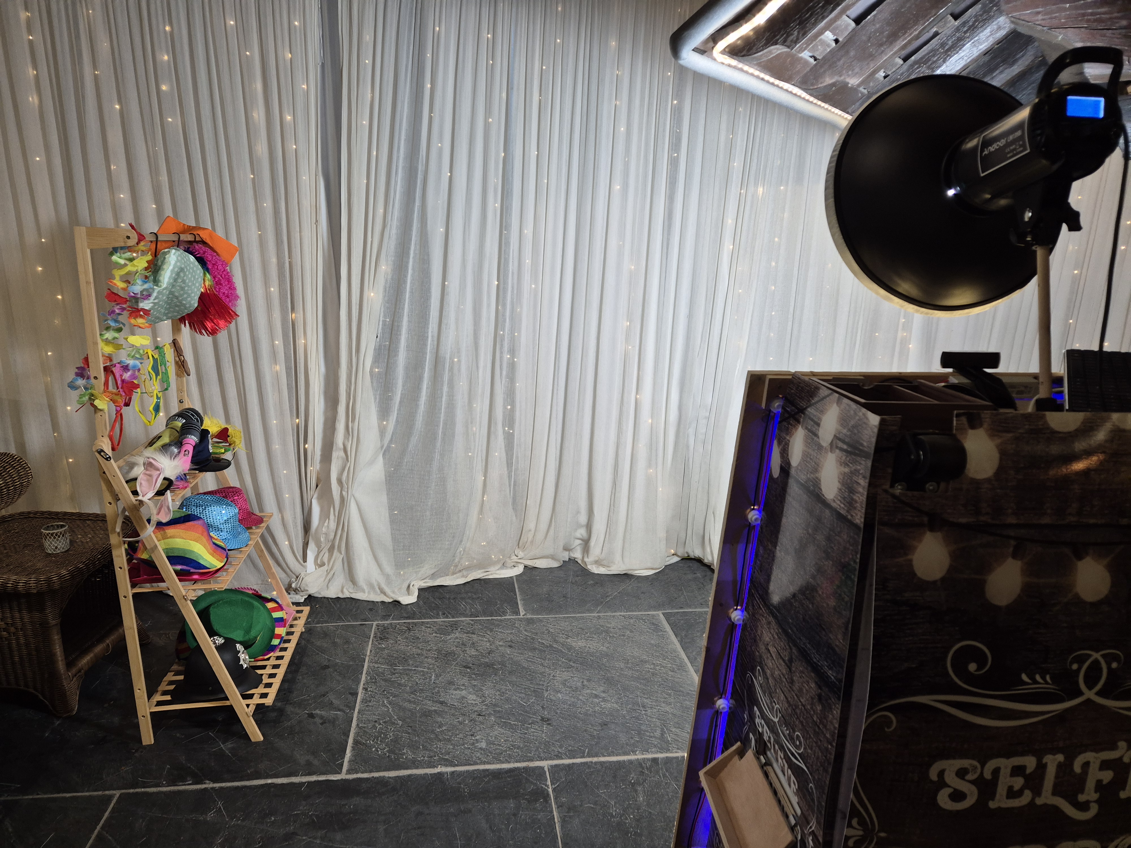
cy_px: 424
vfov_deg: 58.9
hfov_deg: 73.9
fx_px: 751
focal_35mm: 23
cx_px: 566
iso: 250
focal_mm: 5.4
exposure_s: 1/100
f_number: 1.8
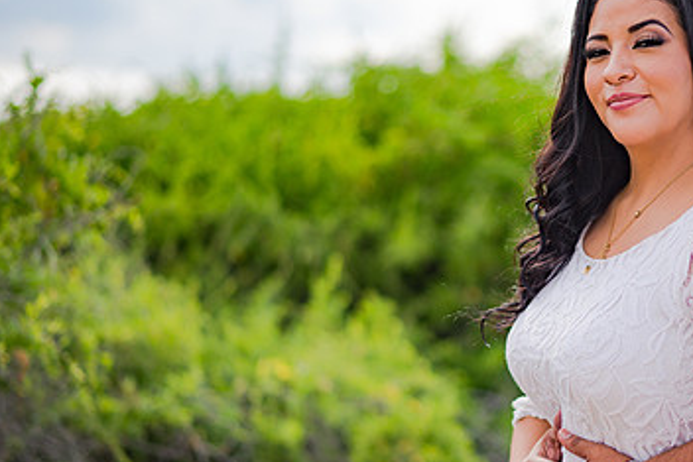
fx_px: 2696
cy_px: 227
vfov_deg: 9.8
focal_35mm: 140
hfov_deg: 14.6
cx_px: 534
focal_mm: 85
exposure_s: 1/4000
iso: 125
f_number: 1.8
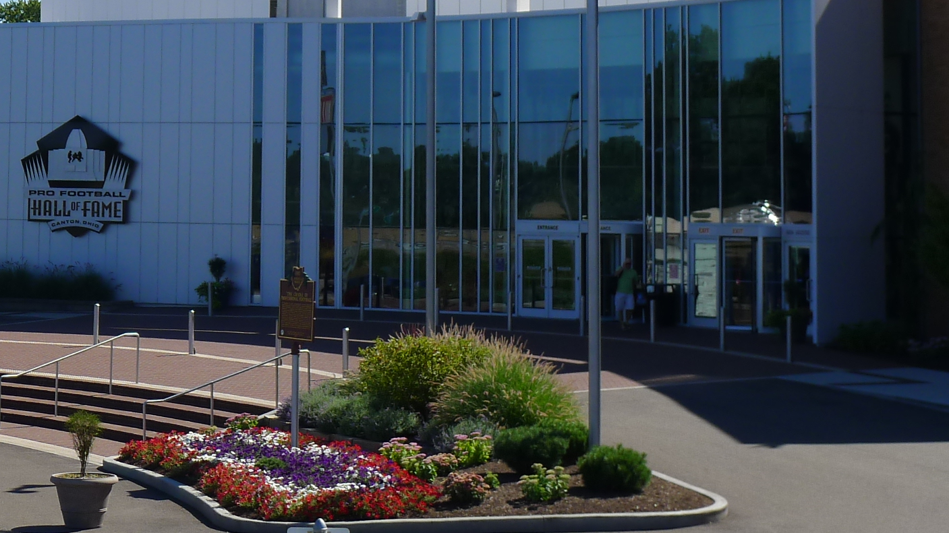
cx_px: 146
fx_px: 2139
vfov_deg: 14.0
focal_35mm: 85
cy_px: 13
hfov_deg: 24.5
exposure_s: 1/800
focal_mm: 9.2
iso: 80
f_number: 4
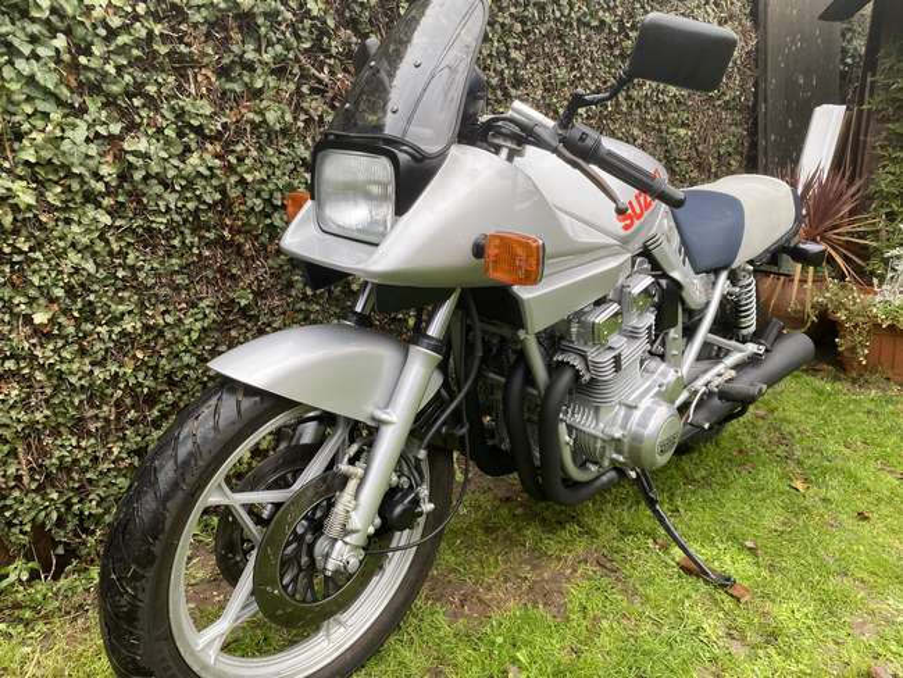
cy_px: 339
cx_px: 452
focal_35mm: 26
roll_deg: +0.9
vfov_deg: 53.1
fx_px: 678
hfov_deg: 67.3
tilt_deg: -16.5
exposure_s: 1/82
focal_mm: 4.25
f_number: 1.8
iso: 125
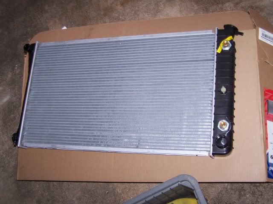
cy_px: 102
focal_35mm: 43
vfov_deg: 33.6
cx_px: 136
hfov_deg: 43.9
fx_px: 339
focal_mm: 7.1
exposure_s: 1/60
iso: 140
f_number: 2.9
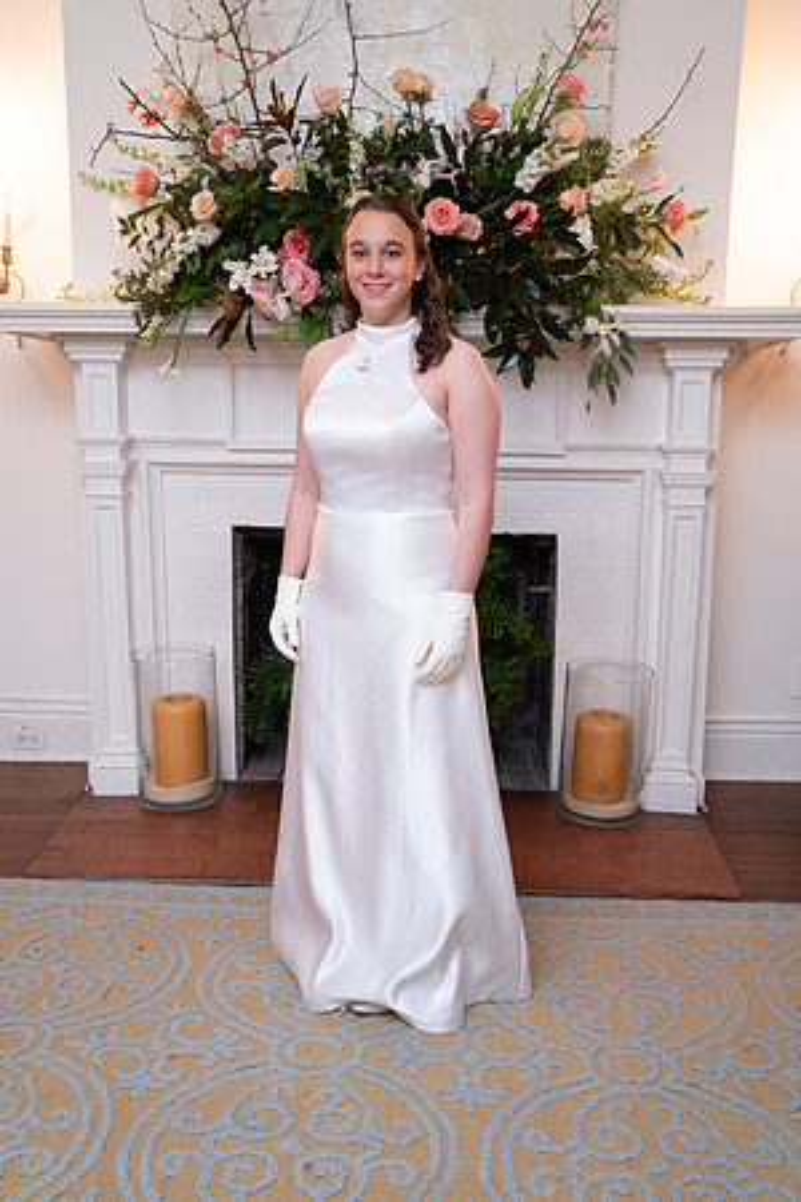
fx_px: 1201
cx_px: 400
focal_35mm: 36
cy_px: 601
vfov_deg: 53.1
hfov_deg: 36.9
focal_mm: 36
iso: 800
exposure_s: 1/80
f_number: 4.5
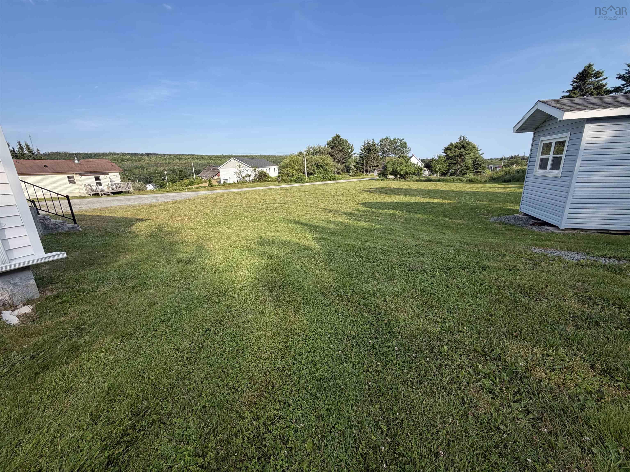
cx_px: 315
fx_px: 255
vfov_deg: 85.7
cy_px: 236
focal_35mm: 14
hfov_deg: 102.1
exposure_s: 1/770
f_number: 2.2
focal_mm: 2.22
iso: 32
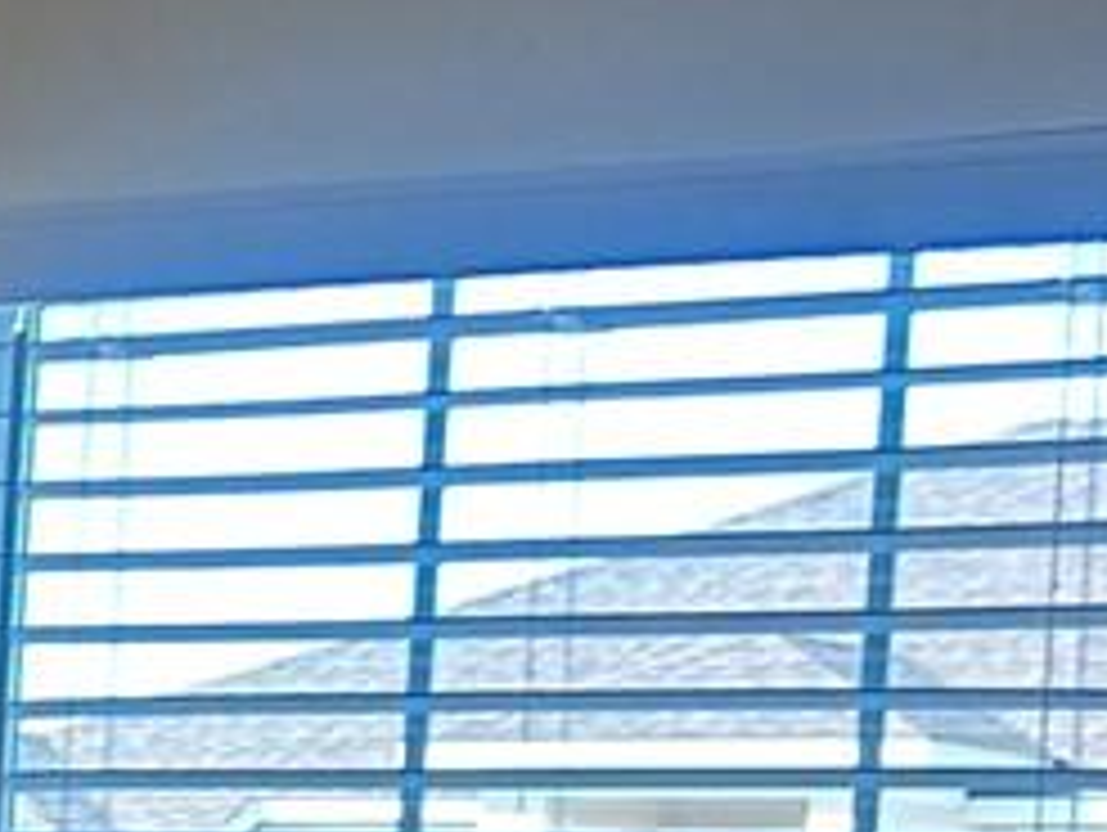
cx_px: -1503
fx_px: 5410
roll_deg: -2.0
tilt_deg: -3.5
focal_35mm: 169
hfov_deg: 10.2
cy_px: 1214
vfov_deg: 8.6
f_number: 1.5
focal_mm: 5.7
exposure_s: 1/120
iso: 80
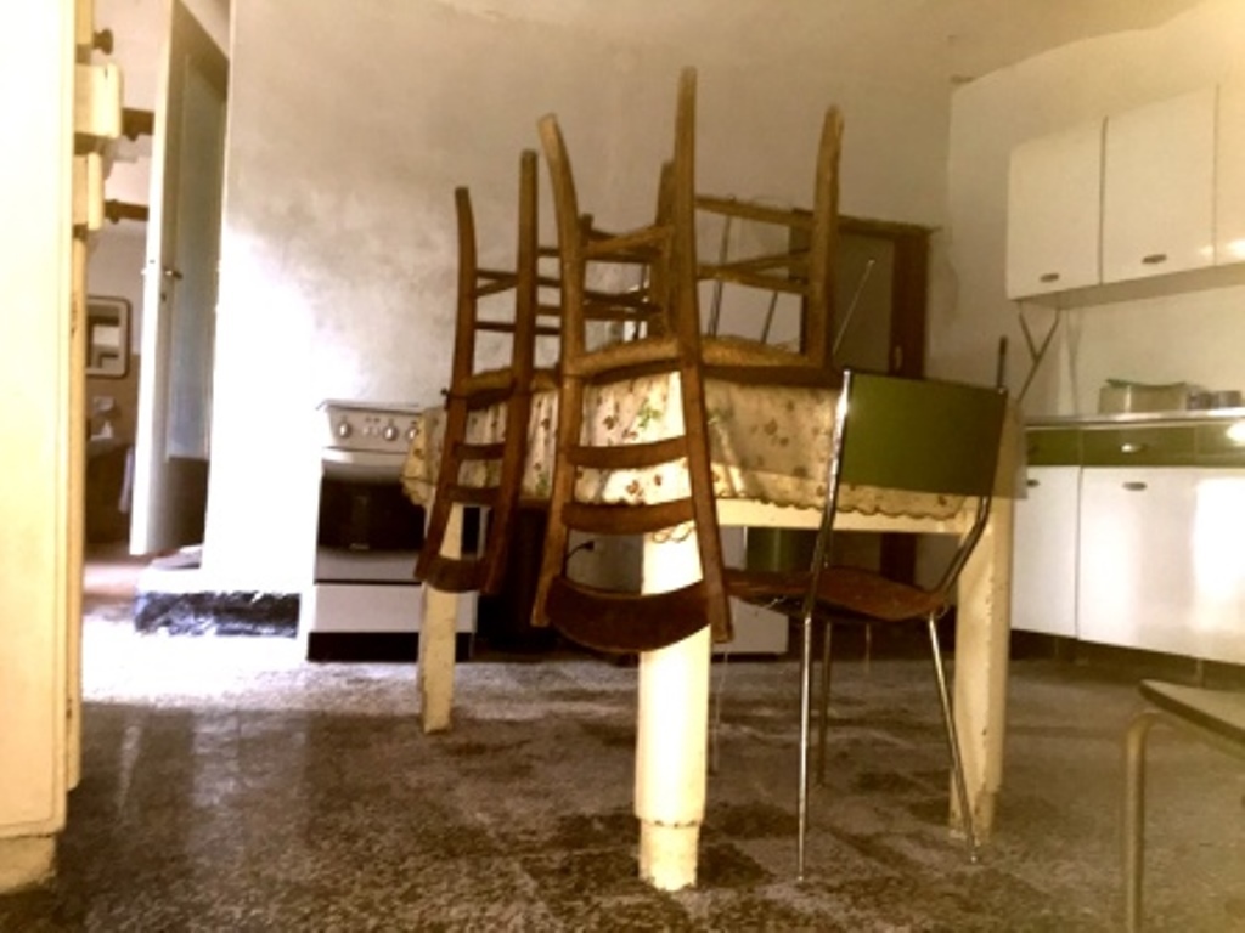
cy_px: 466
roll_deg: -2.2
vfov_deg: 48.2
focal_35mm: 29
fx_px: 1043
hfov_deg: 61.7
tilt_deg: +1.2
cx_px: 622
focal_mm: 4.15
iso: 80
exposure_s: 1/17
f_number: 2.2
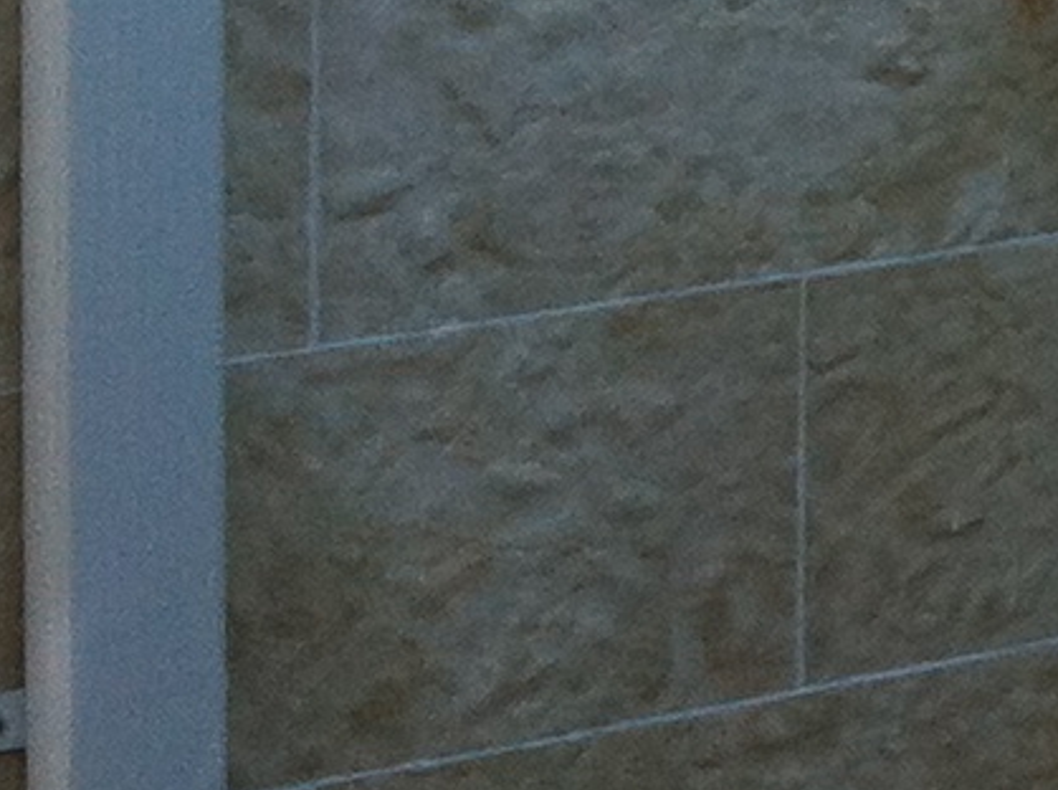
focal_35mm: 217
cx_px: 2258
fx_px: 6621
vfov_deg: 6.6
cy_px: -901
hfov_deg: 8.6
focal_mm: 3.85
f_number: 2.8
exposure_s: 1/178
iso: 80
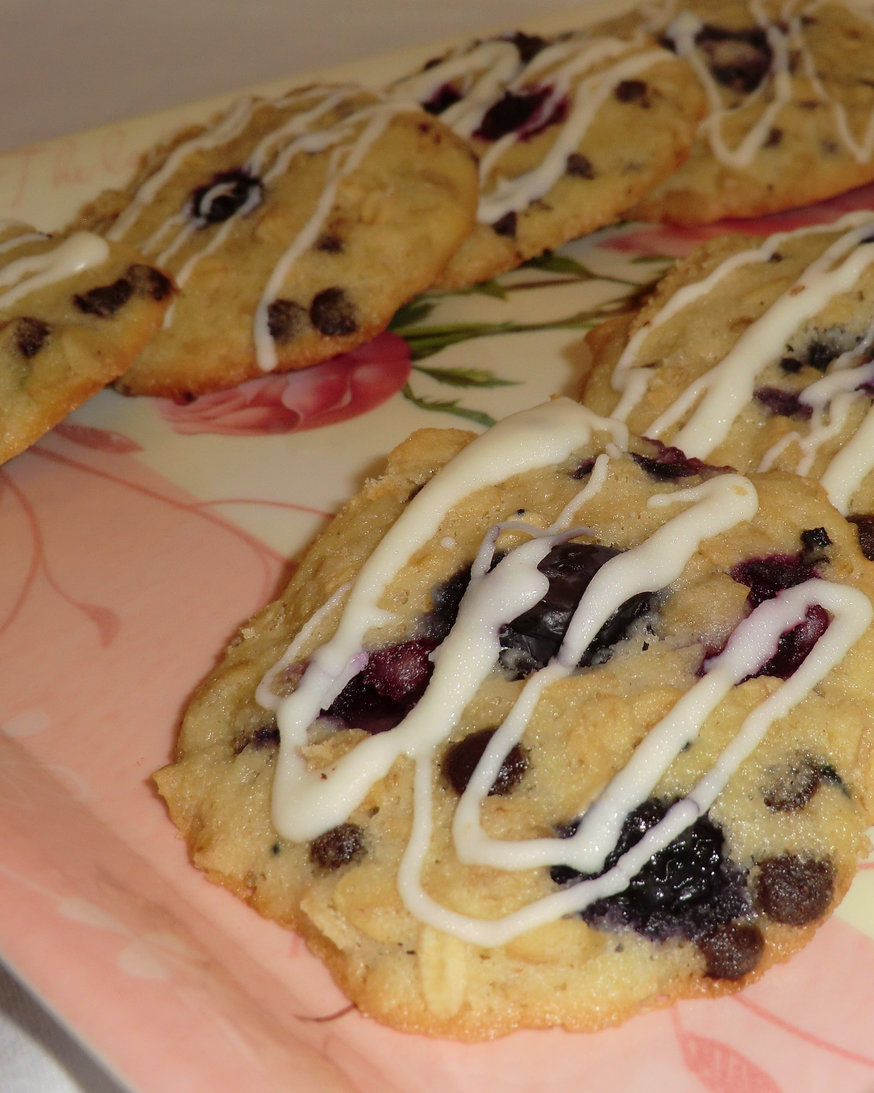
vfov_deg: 35.4
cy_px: 539
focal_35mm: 53
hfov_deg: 28.4
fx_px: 1714
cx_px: 609
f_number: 3.8
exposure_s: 1/60
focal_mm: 7.1
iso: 125
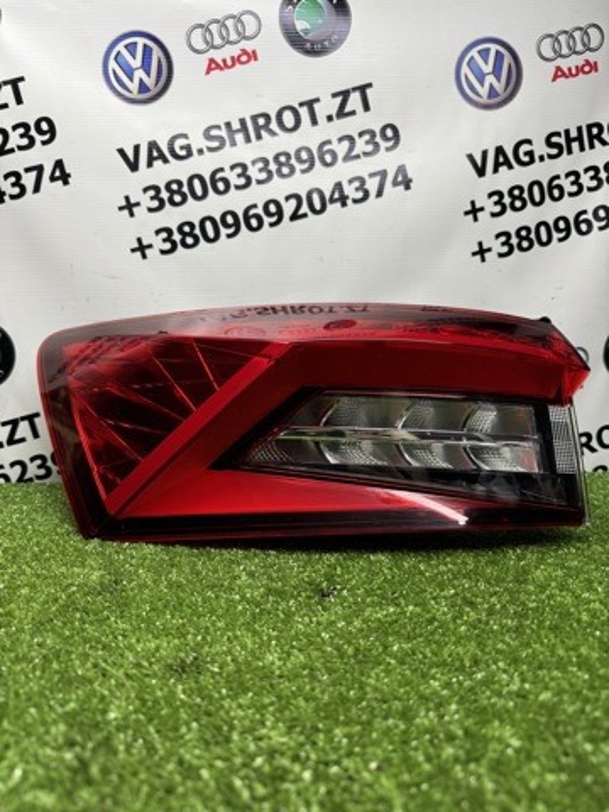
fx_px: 563
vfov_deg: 71.6
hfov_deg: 56.8
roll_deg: +0.1
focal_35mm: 24
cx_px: 304
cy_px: 406
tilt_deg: -5.3
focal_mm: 6.76
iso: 50
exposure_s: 1/100
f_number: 1.78
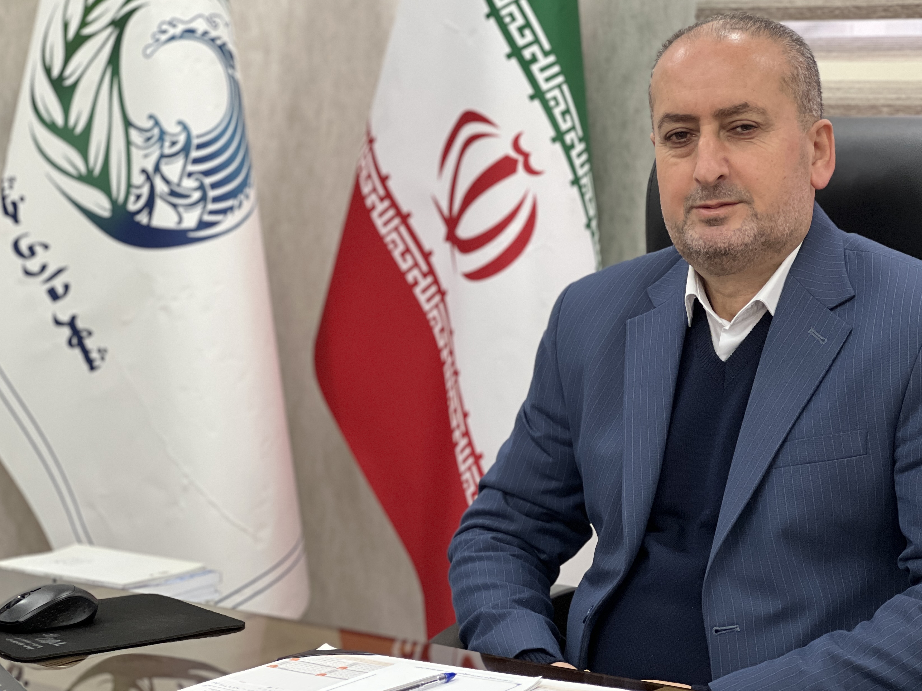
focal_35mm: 94
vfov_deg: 15.7
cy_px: 338
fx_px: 2504
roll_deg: +0.1
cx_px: 559
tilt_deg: -5.5
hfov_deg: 20.8
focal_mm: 9
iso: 250
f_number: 2.8
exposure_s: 1/40
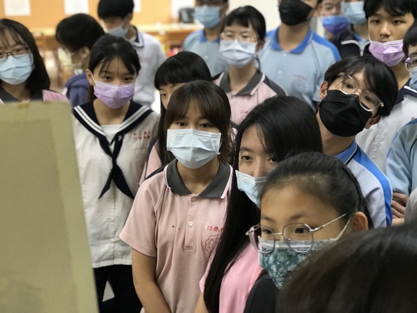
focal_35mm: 57
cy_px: 156
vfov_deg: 25.7
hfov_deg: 33.8
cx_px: 208
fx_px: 687
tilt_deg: -17.6
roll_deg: -0.2
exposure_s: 1/60
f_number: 2.8
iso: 320
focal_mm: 6.6
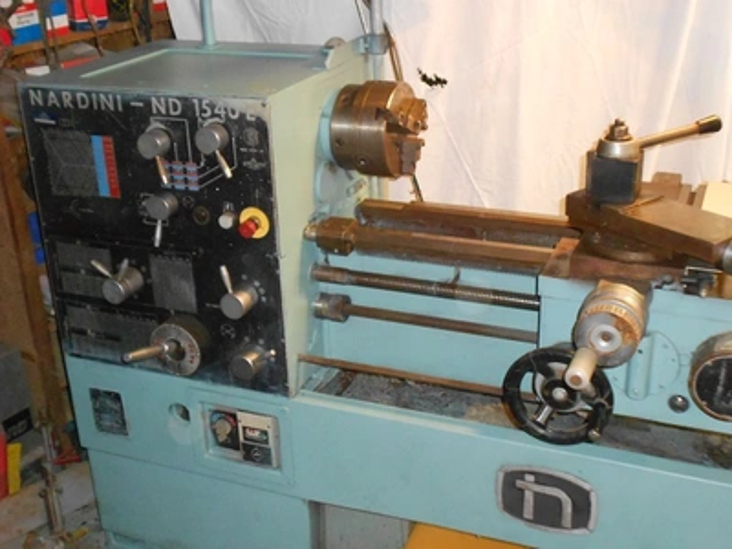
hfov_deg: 43.9
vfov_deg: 33.6
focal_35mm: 43
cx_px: 366
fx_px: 909
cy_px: 274
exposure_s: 1/30
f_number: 4.2
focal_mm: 7.7
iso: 640
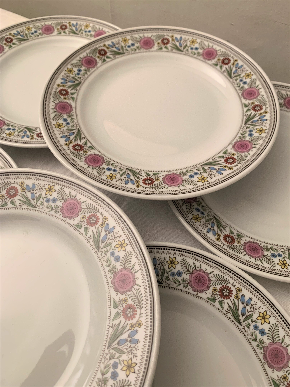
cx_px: 145
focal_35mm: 26
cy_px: 194
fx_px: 290
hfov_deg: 53.1
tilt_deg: -58.9
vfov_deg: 67.3
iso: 80
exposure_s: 1/50
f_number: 1.8
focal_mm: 4.25
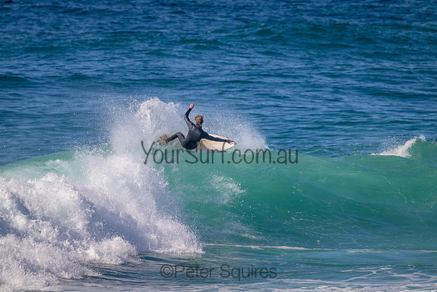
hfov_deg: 2.6
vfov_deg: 1.7
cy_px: 146
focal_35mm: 800
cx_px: 218
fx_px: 9713
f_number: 11
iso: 1400
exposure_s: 1/2000
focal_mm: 800
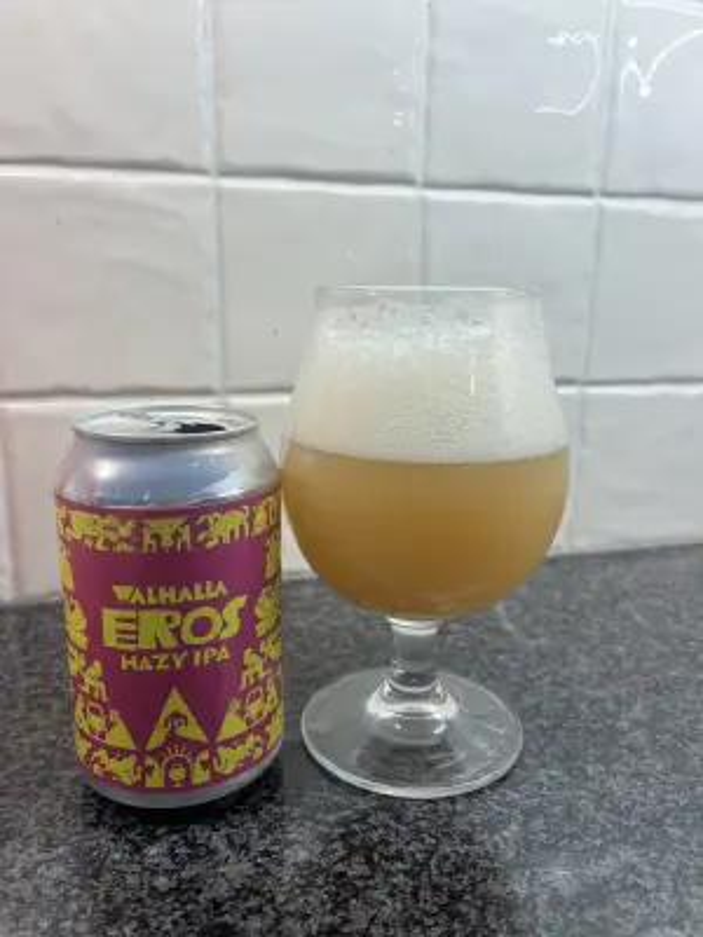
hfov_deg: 53.1
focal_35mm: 26
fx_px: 704
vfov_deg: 67.3
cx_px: 352
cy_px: 468
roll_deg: -1.0
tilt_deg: -14.9
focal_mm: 5.1
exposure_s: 1/100
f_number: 1.6
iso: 40
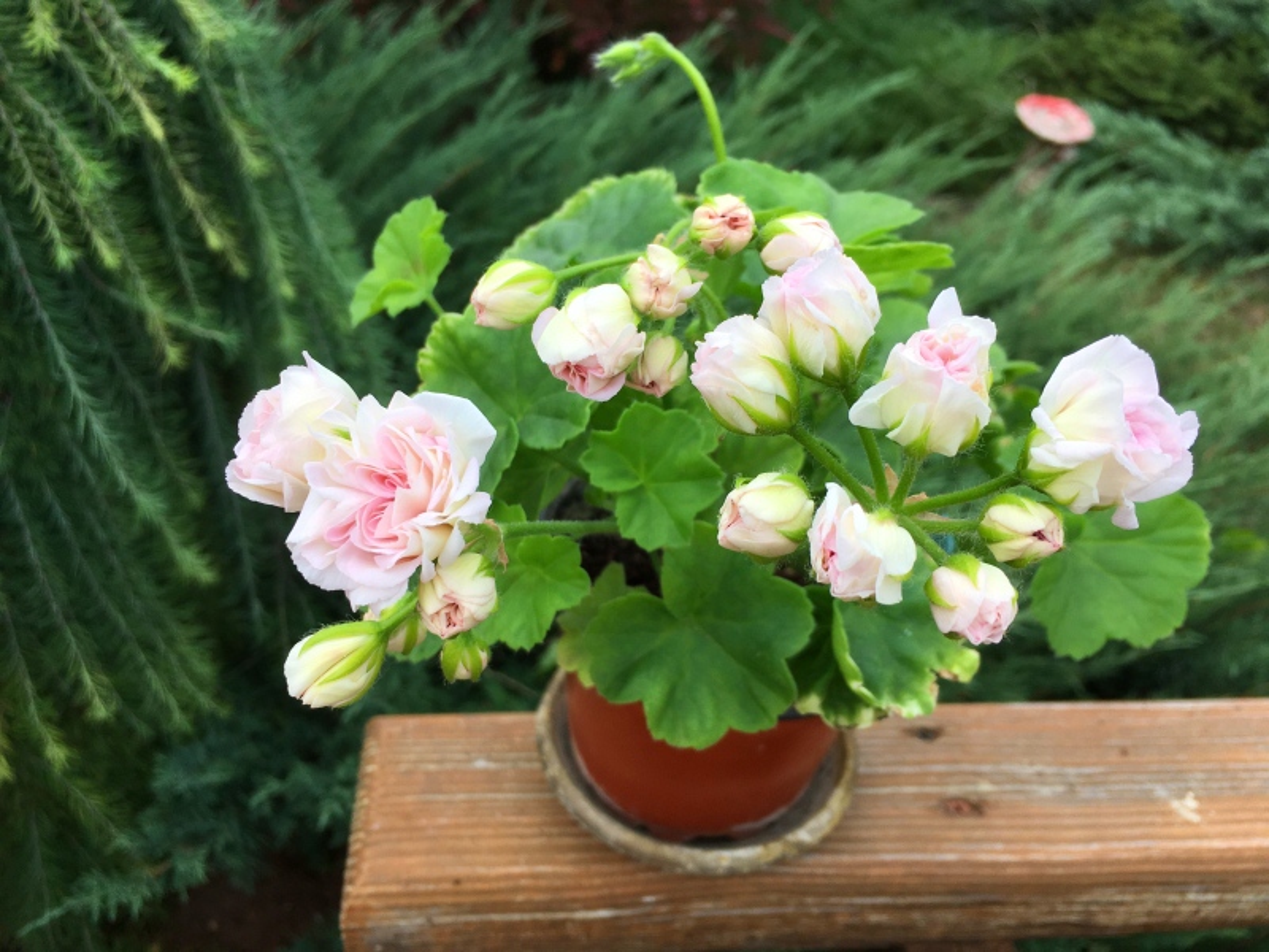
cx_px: 634
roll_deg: -5.3
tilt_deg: -37.6
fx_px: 1063
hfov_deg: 61.7
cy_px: 476
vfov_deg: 48.2
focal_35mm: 29
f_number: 2.2
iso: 25
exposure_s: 1/668
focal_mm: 4.15
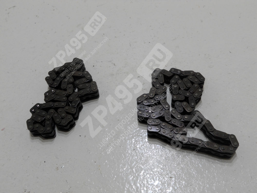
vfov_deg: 37.7
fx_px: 282
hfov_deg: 49.0
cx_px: 128
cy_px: 96
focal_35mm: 38
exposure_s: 1/30
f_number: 3.9
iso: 100
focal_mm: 6.9
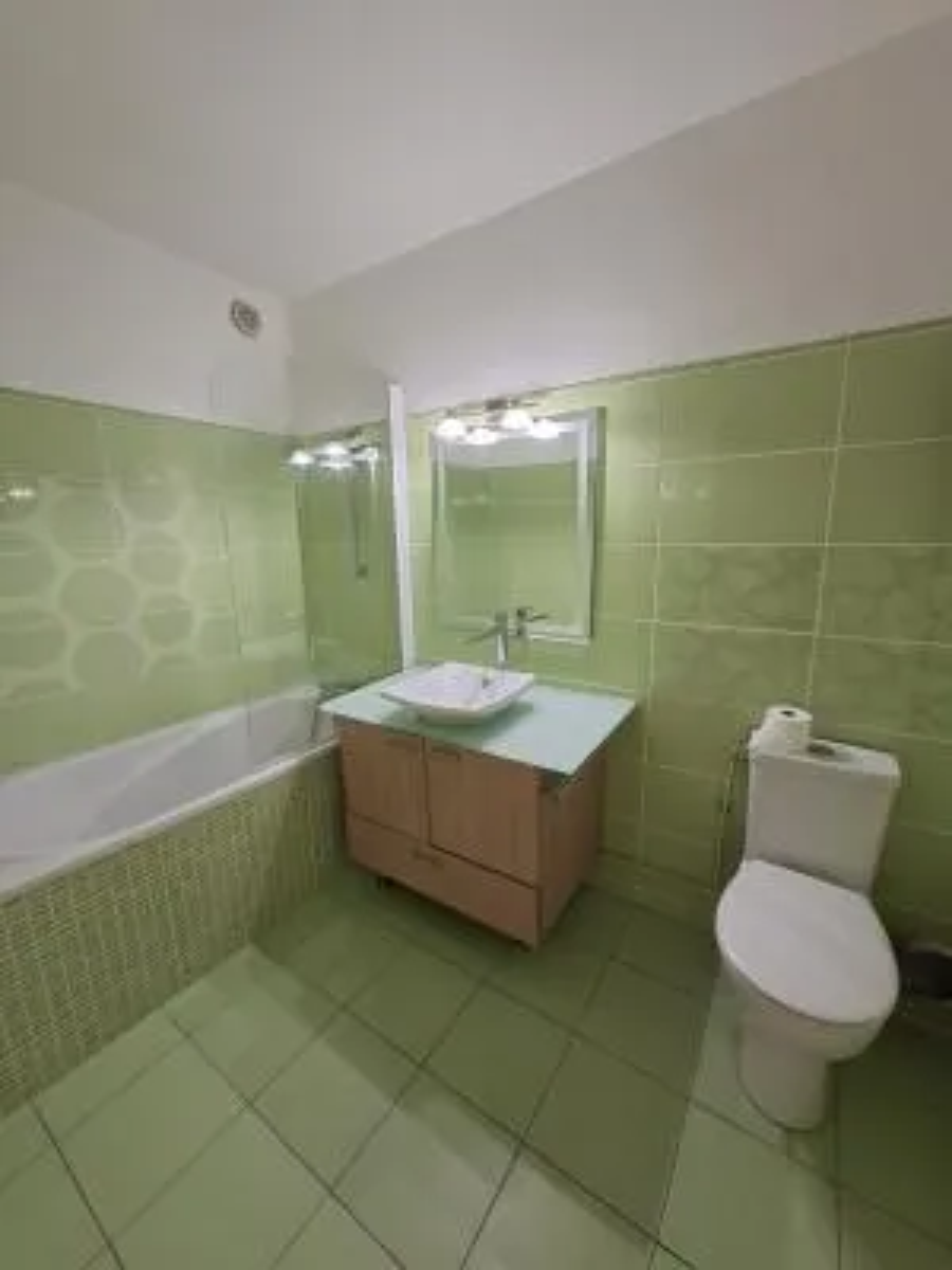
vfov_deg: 106.2
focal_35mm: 13
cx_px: 476
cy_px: 635
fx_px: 477
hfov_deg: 89.9
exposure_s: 1/33
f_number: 2.2
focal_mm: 1.74
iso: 200
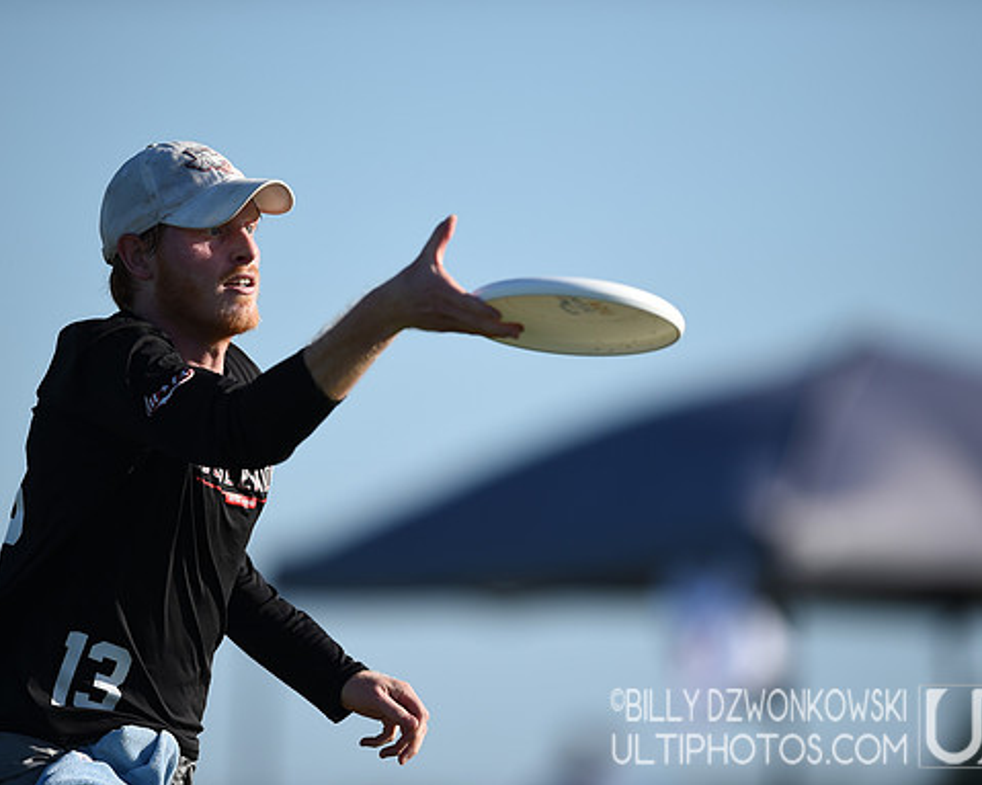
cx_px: 480
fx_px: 13192
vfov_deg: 3.4
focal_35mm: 454
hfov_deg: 4.3
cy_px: 394
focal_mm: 400
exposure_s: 1/4000
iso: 200
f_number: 2.8
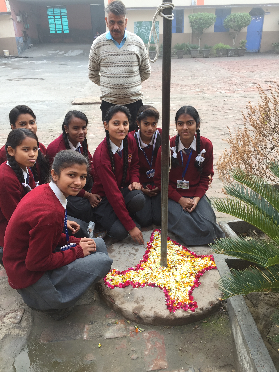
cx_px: 140
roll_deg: +2.0
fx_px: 312
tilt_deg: -26.4
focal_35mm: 29
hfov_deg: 48.2
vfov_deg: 61.7
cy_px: 186
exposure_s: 1/138
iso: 32
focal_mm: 4.15
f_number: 2.2
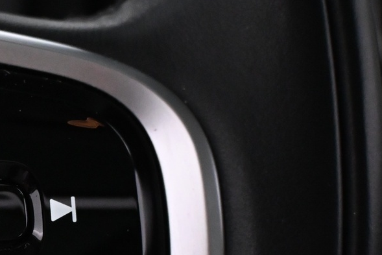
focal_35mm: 89
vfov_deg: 15.3
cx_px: -59
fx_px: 941
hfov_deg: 21.5
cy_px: 202
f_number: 4
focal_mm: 21.5
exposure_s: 1/60
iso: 3600
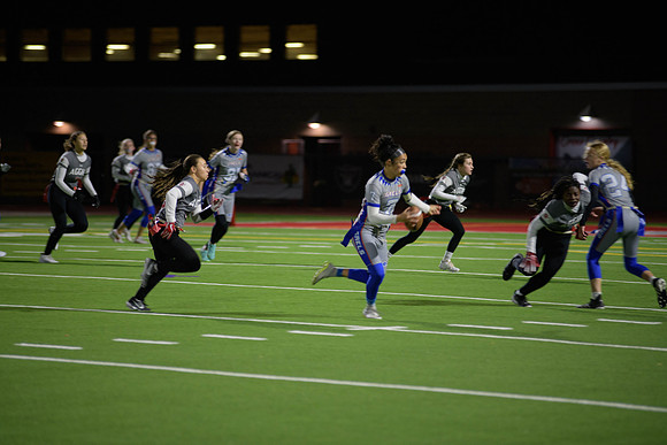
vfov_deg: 7.6
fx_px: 3336
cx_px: 334
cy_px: 222
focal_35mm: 180
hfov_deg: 11.4
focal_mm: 180
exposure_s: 1/200
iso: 900
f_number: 2.8
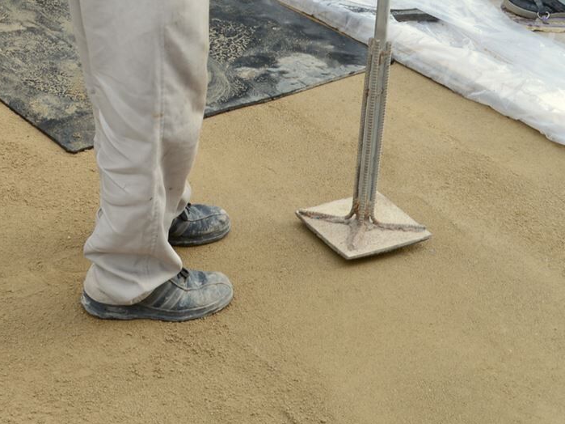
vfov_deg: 19.4
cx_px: -4
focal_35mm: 74
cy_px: 13
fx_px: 1208
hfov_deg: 25.0
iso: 200
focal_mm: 28
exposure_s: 1/200
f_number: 5.6
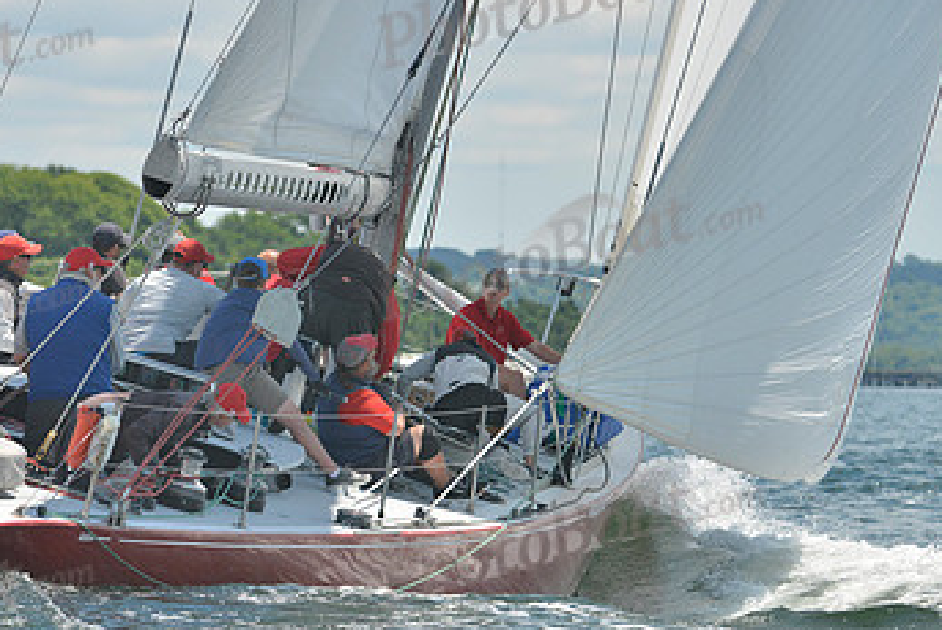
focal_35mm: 337
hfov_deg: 6.1
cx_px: 238
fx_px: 8825
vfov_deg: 4.1
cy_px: 431
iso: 280
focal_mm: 200
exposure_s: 1/1000
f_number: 6.3
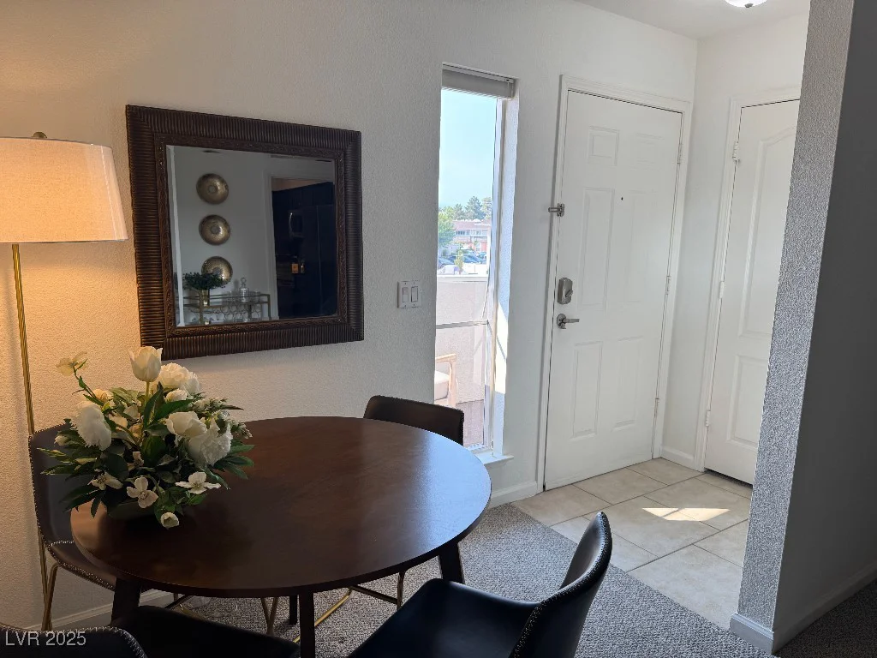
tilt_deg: -10.5
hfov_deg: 71.6
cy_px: 329
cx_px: 438
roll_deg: -2.2
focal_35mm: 24
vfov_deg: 56.8
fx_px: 608
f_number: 1.78
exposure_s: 1/266
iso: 64
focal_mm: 6.76
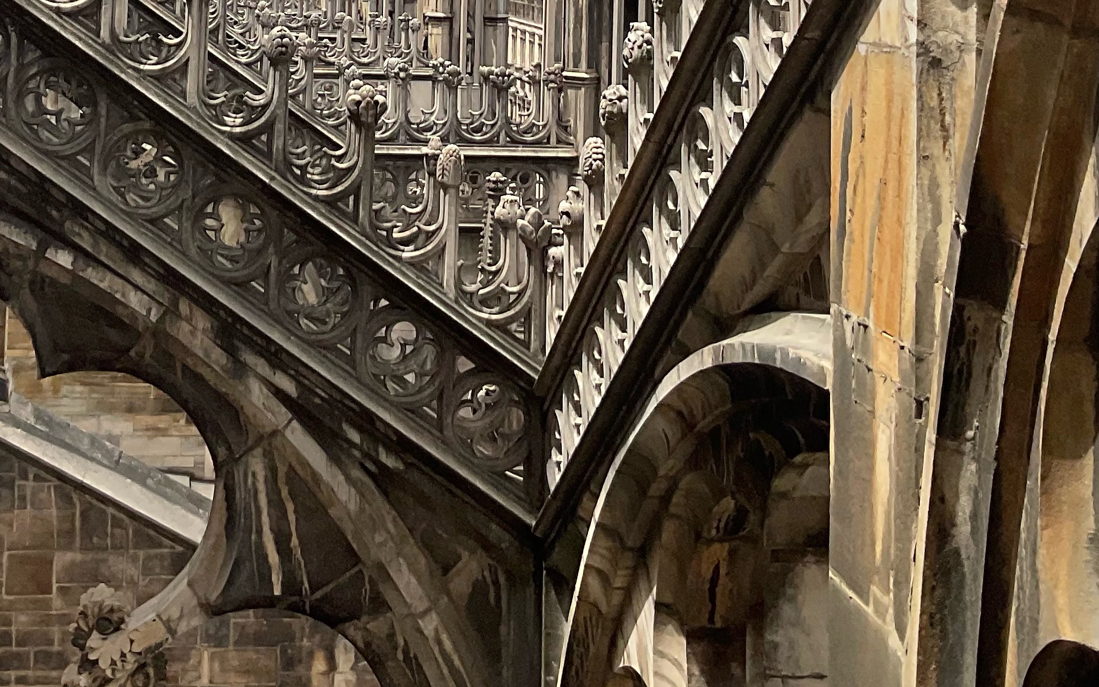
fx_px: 1917
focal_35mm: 64
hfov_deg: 31.6
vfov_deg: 19.1
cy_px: -161
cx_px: 328
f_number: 1.8
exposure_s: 1/3534
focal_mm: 3
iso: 20
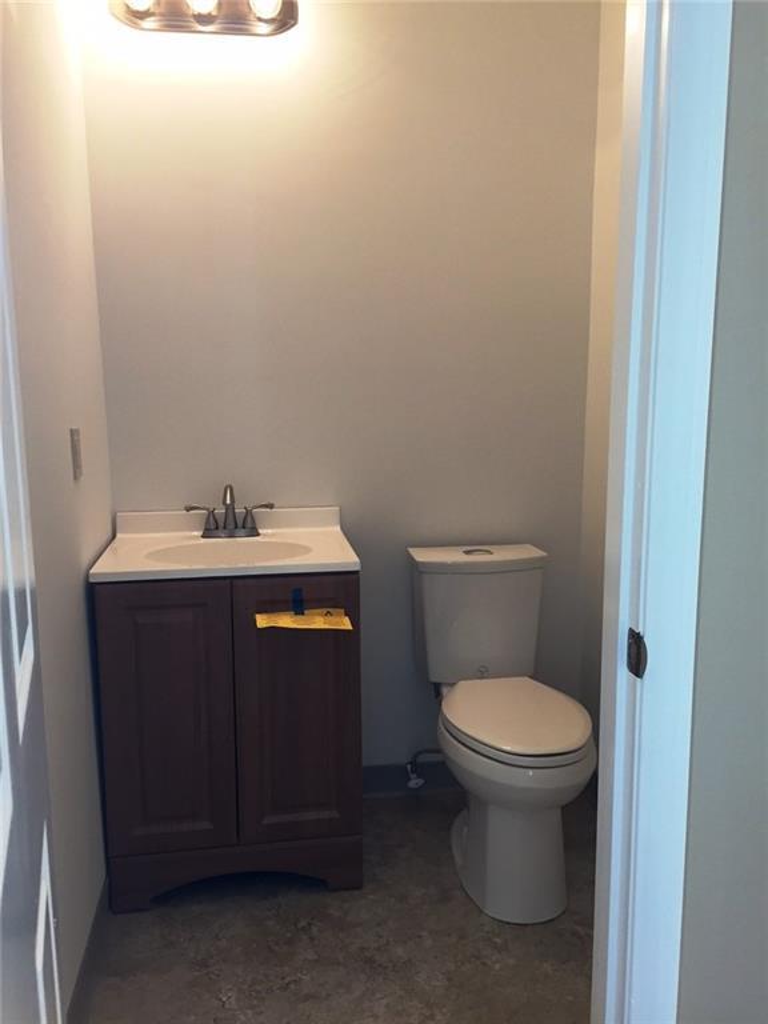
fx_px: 858
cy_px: 512
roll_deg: +0.1
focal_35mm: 29
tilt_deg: -8.9
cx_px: 384
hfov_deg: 48.2
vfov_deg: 61.7
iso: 40
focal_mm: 4.15
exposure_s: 1/40
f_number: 2.2
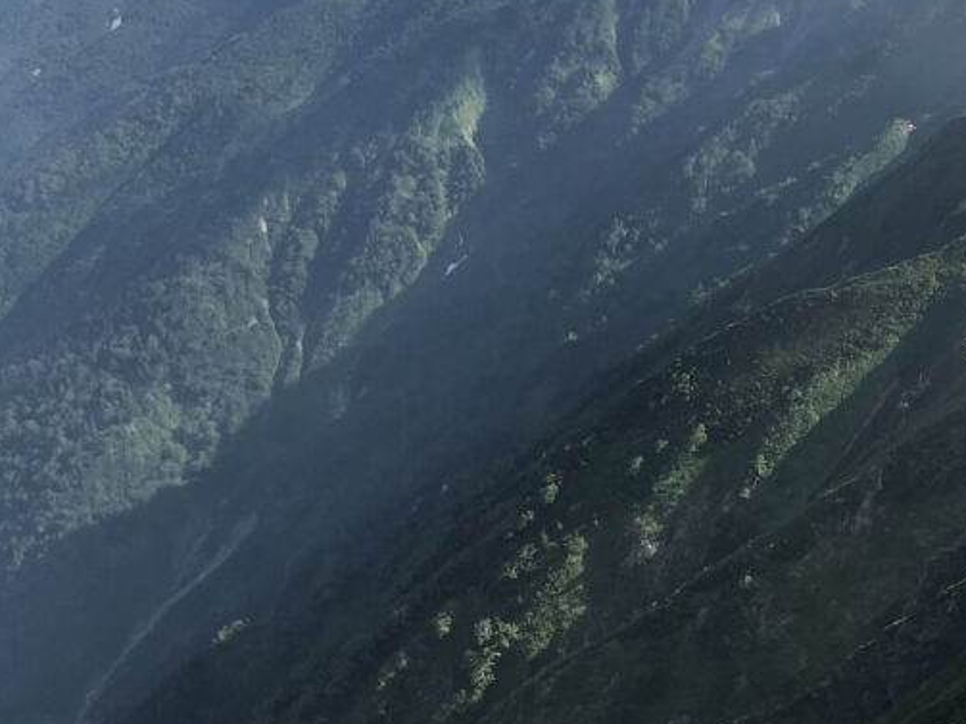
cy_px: 288
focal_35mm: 57
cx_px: 978
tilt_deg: -16.1
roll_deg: +0.4
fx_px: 1590
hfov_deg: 31.2
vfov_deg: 25.6
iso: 20
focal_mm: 3.99
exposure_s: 1/1773
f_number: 1.8
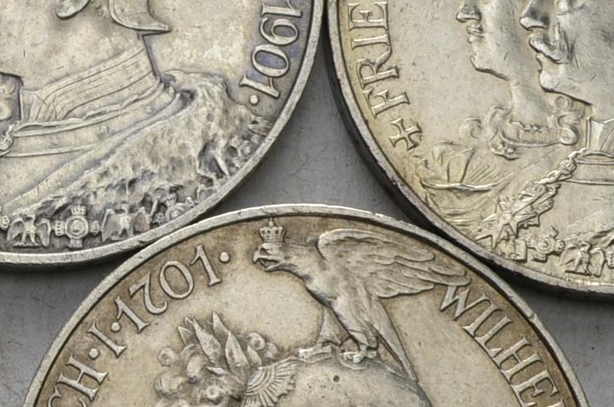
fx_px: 2911
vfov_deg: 8.0
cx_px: 43
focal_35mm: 171
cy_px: 195
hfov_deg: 11.9
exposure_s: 1/200
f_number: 14
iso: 400
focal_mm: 34
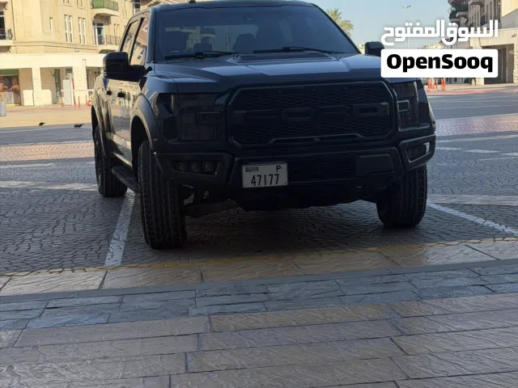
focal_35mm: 48
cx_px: 259
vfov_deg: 30.3
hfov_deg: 39.7
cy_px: 194
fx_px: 718
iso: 64
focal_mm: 6.76
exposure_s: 1/2208
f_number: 1.78
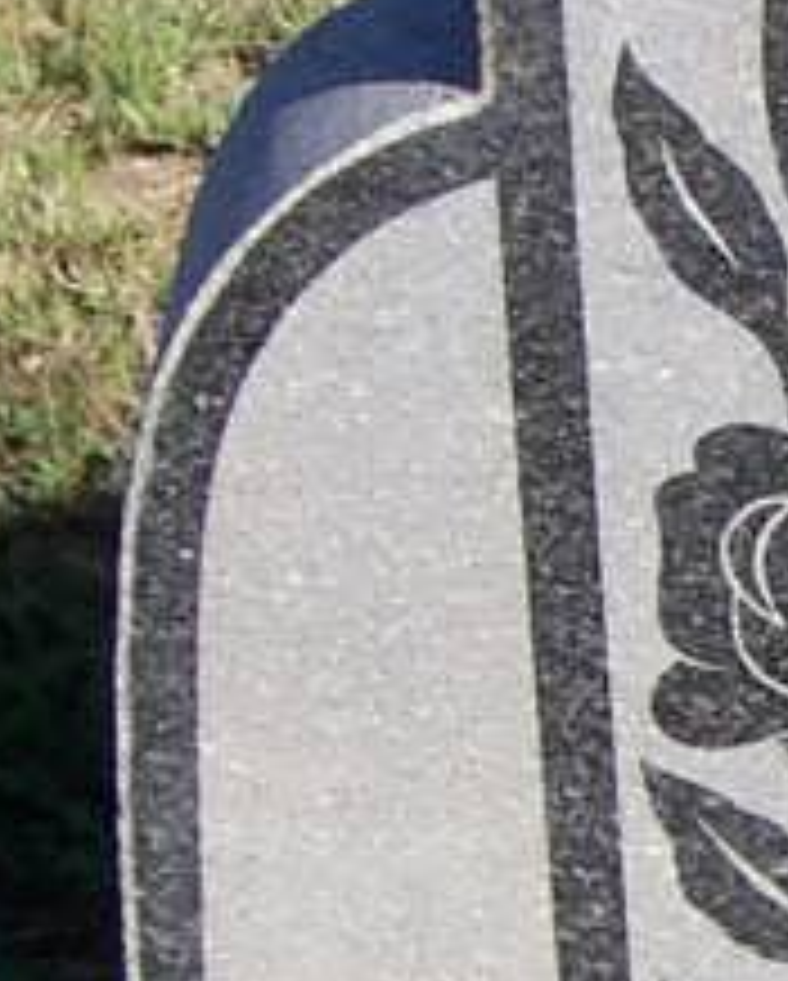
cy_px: 900
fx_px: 5935
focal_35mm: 204
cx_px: 1562
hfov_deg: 7.3
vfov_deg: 9.4
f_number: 4
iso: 80
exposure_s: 1/750
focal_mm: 6.3
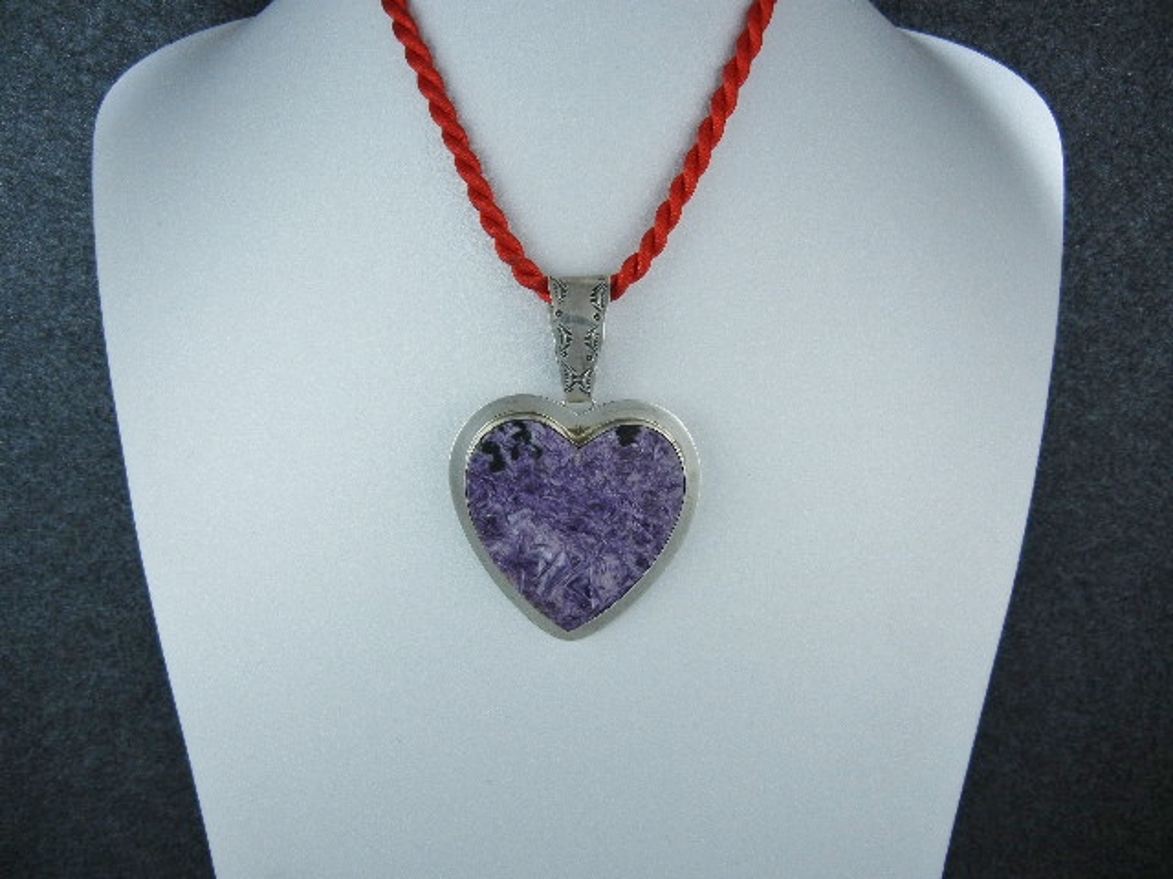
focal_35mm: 30
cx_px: 586
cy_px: 440
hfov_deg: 60.0
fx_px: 1017
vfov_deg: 46.8
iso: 204
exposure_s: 1/63.2
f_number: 3.5
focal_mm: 5.4
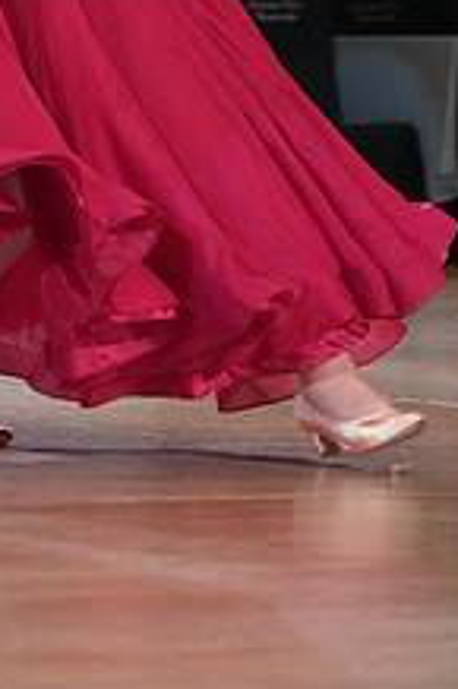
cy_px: -130
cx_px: -55
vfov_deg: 7.7
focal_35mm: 266
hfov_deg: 5.1
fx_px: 5084
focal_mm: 100
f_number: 4
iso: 4000
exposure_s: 1/500
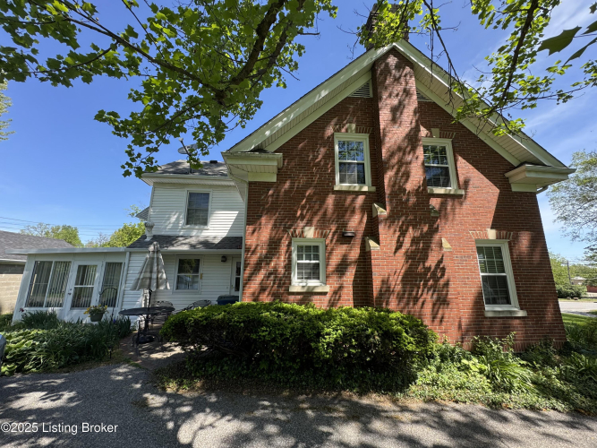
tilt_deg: +13.6
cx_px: 298
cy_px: 224
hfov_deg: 102.1
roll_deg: +0.1
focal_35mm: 14
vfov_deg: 85.7
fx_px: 241
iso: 40
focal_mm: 2.22
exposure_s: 1/375
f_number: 2.2
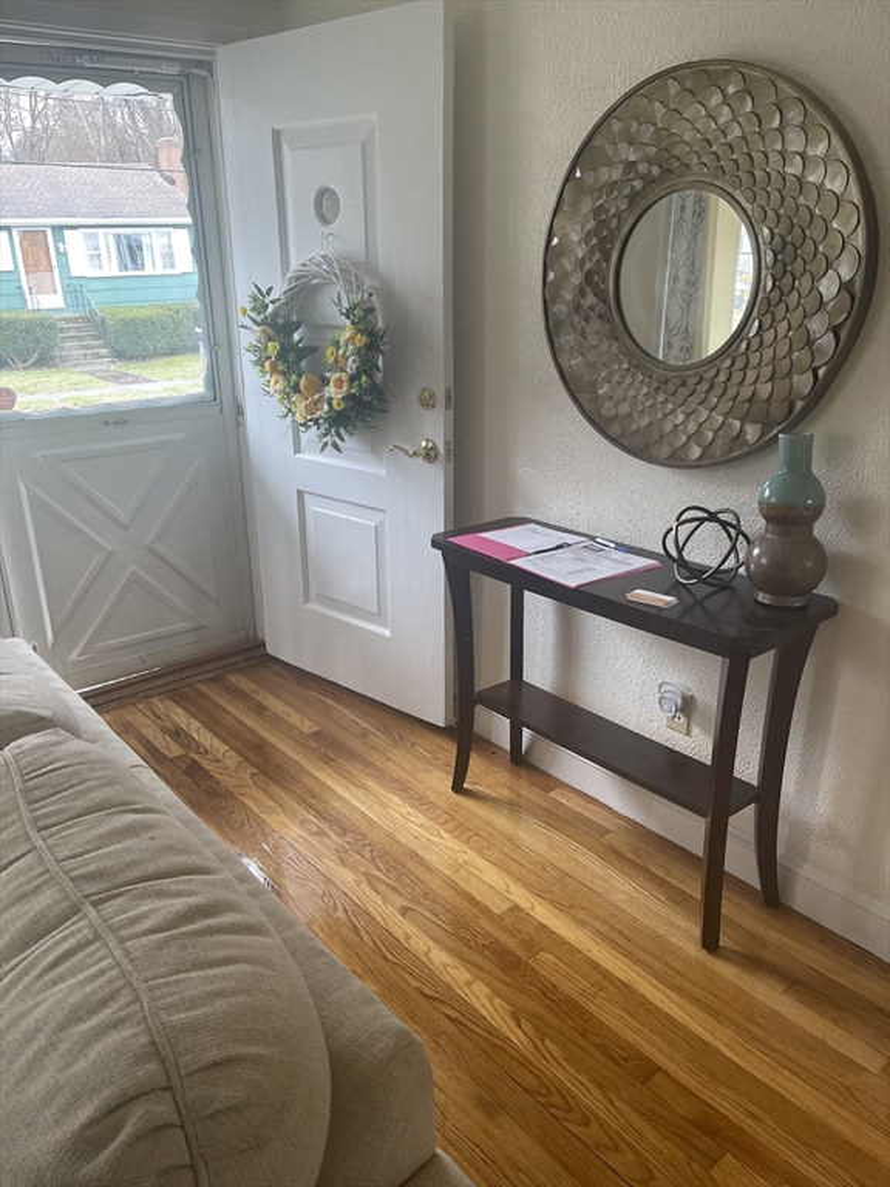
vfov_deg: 69.4
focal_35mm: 25
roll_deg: +0.1
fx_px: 857
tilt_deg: -21.2
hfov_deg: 54.9
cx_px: 445
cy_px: 594
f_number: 1.6
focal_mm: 5.1
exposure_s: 1/120
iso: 125
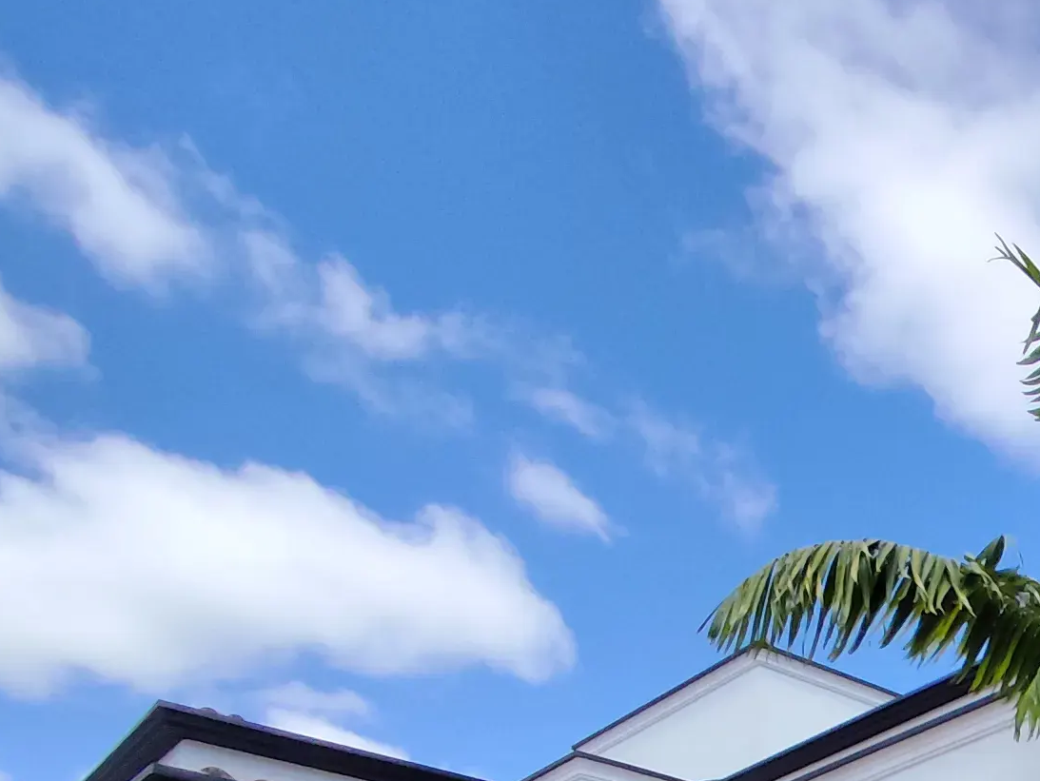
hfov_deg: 32.6
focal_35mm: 48
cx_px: 1251
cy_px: 1042
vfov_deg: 25.6
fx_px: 1443
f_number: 2.2
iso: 50
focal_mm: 1.65
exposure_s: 1/1800
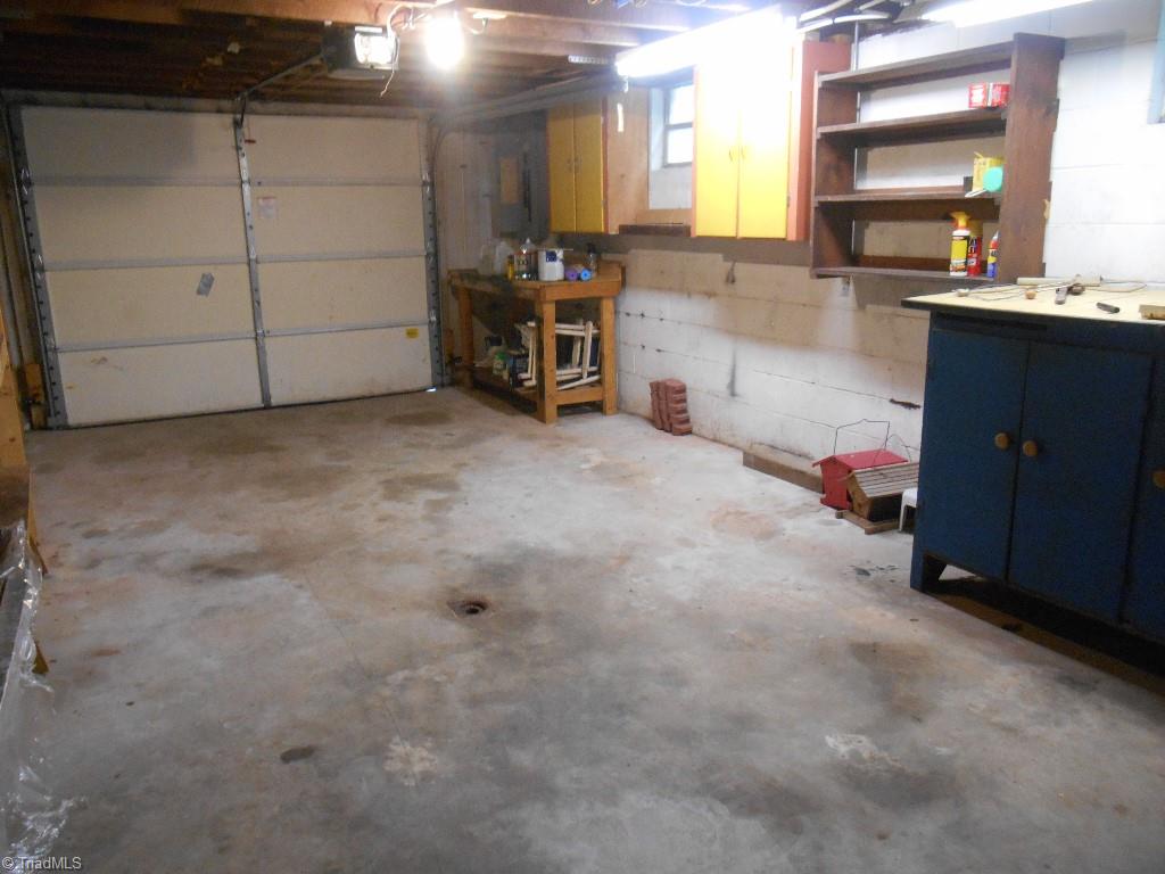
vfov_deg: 53.1
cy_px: 437
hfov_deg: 67.3
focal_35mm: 26
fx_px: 875
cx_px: 582
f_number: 3.4
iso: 400
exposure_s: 1/15
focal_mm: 4.7
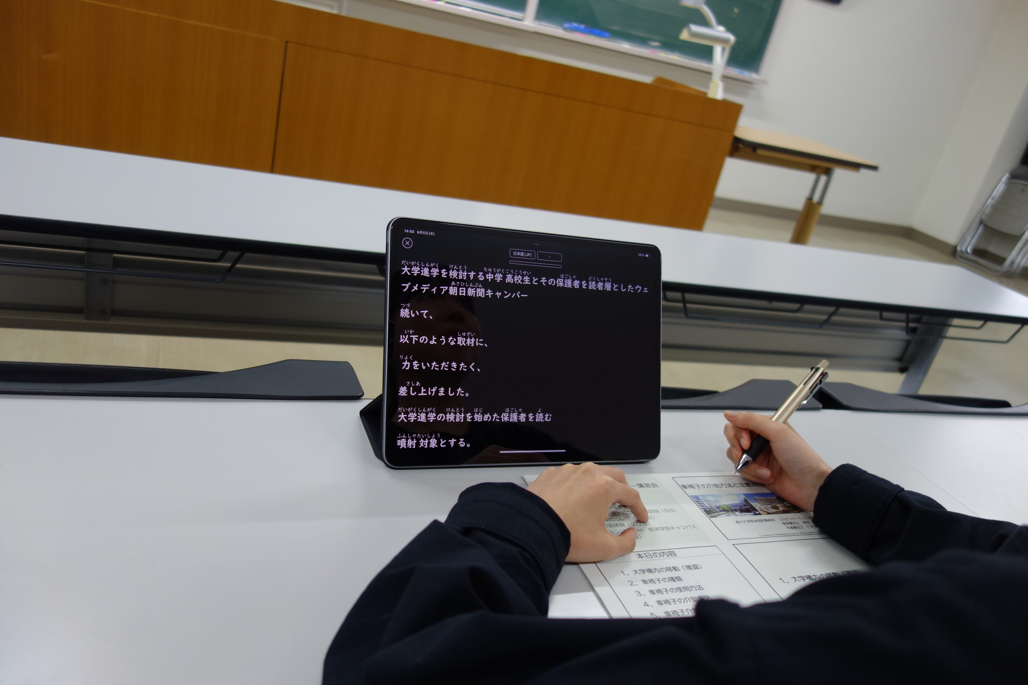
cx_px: 514
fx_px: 799
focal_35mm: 28
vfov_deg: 46.4
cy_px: 342
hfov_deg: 65.5
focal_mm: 10.4
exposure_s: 1/60
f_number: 1.8
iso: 125
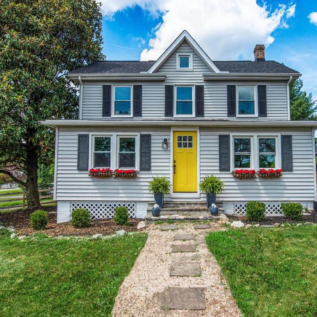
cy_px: 144
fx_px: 218
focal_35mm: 21
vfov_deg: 72.0
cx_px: 185
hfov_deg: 71.6
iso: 100
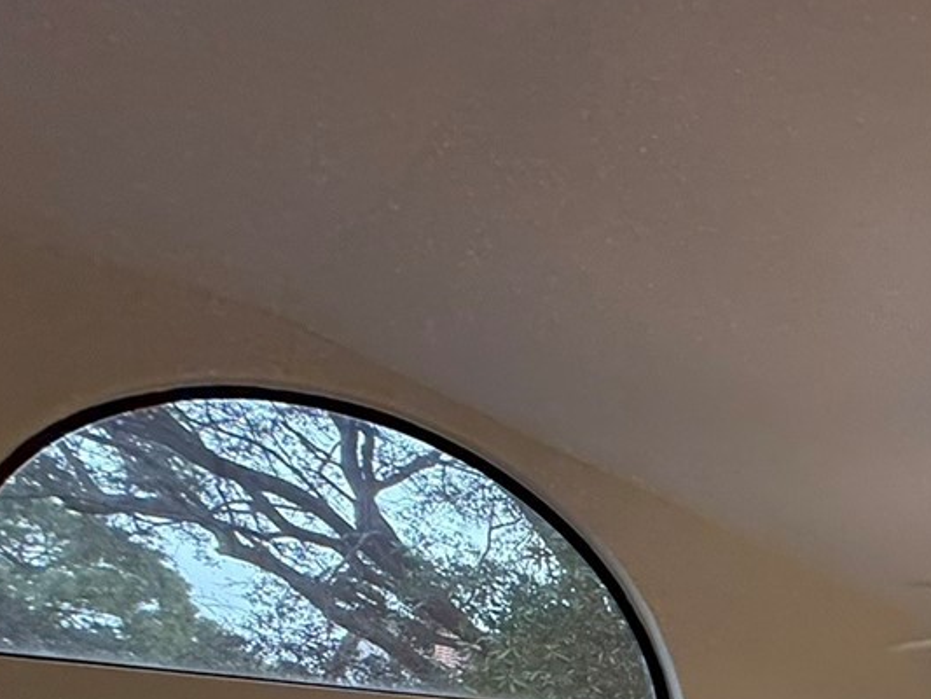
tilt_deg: -7.6
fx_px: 1130
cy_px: 1033
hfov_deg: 29.8
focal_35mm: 42
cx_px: 1345
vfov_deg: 26.0
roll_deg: +0.6
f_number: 2.2
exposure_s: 1/120
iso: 160
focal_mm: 2.22
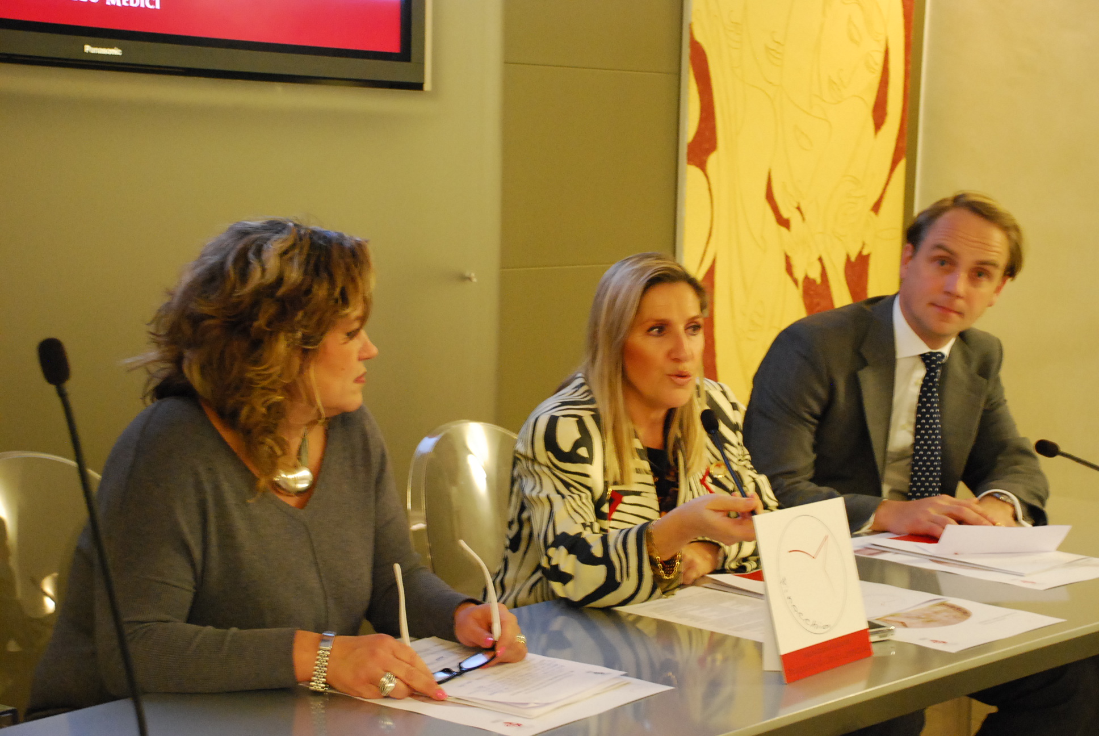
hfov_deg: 30.5
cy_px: 368
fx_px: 2017
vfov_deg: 20.7
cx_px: 550
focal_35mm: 66
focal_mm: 44
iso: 1600
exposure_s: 1/8
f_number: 4.8
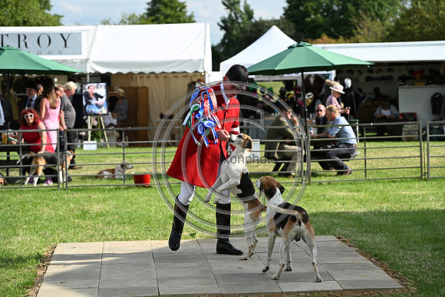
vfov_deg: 11.8
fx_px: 1434
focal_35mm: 116
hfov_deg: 17.6
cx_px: 222
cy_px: 148
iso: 200
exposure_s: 1/1000
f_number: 4.5
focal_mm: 116
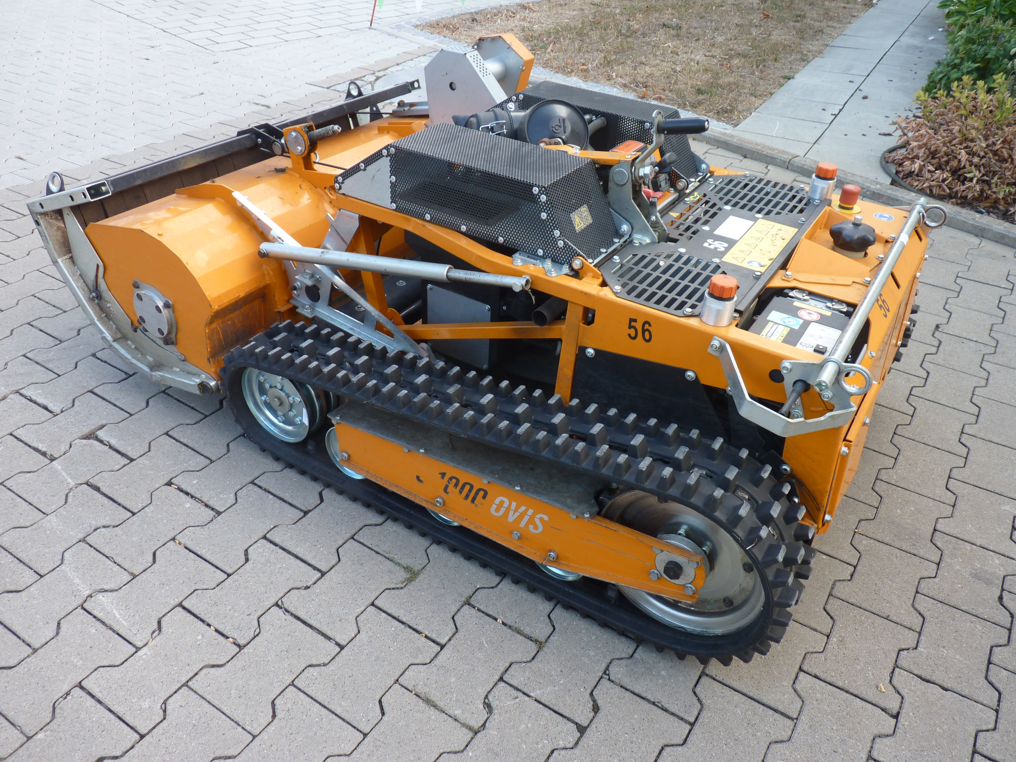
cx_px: 508
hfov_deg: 65.3
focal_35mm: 27
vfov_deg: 51.4
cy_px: 381
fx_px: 792
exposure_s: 1/80
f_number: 2.8
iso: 80
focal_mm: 4.8
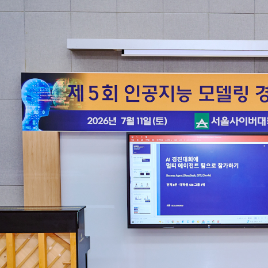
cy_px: 161
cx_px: 227
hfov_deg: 29.6
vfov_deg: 30.5
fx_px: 491
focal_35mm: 56
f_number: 4
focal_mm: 30
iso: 400
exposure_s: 1/200
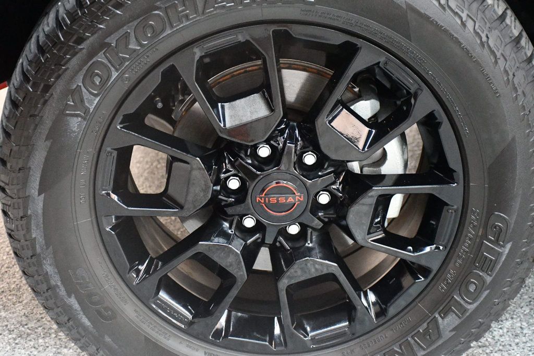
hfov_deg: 27.0
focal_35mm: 75
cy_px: 178
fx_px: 1112
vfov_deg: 18.2
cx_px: 267
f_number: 4.8
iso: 11400
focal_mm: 50
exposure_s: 1/60
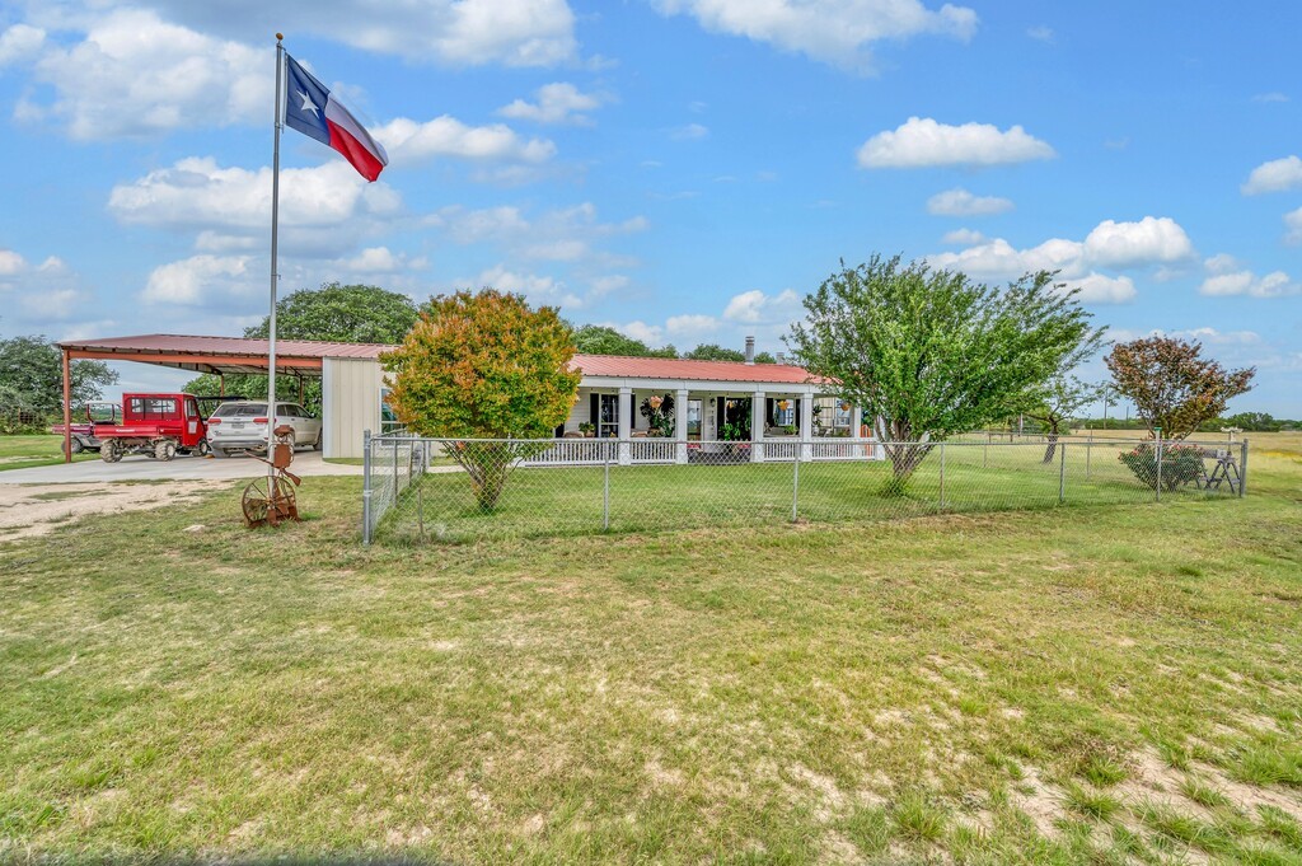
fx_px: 506
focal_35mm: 14
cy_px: 433
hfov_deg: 104.3
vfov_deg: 81.1
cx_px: 651
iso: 100
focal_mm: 14
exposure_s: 1/320
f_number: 8
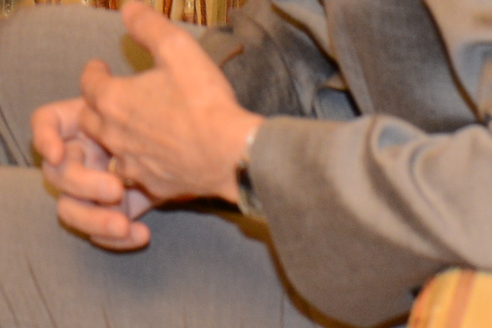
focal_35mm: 259
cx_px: -204
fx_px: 3541
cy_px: -375
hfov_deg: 7.8
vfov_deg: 5.2
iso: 800
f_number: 3.5
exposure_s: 1/60
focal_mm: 36
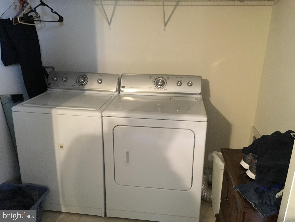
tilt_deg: -16.5
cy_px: 111
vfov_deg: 48.2
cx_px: 148
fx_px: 247
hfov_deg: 61.7
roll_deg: -0.5
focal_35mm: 29
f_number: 2.2
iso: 500
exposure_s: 1/15
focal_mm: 4.15
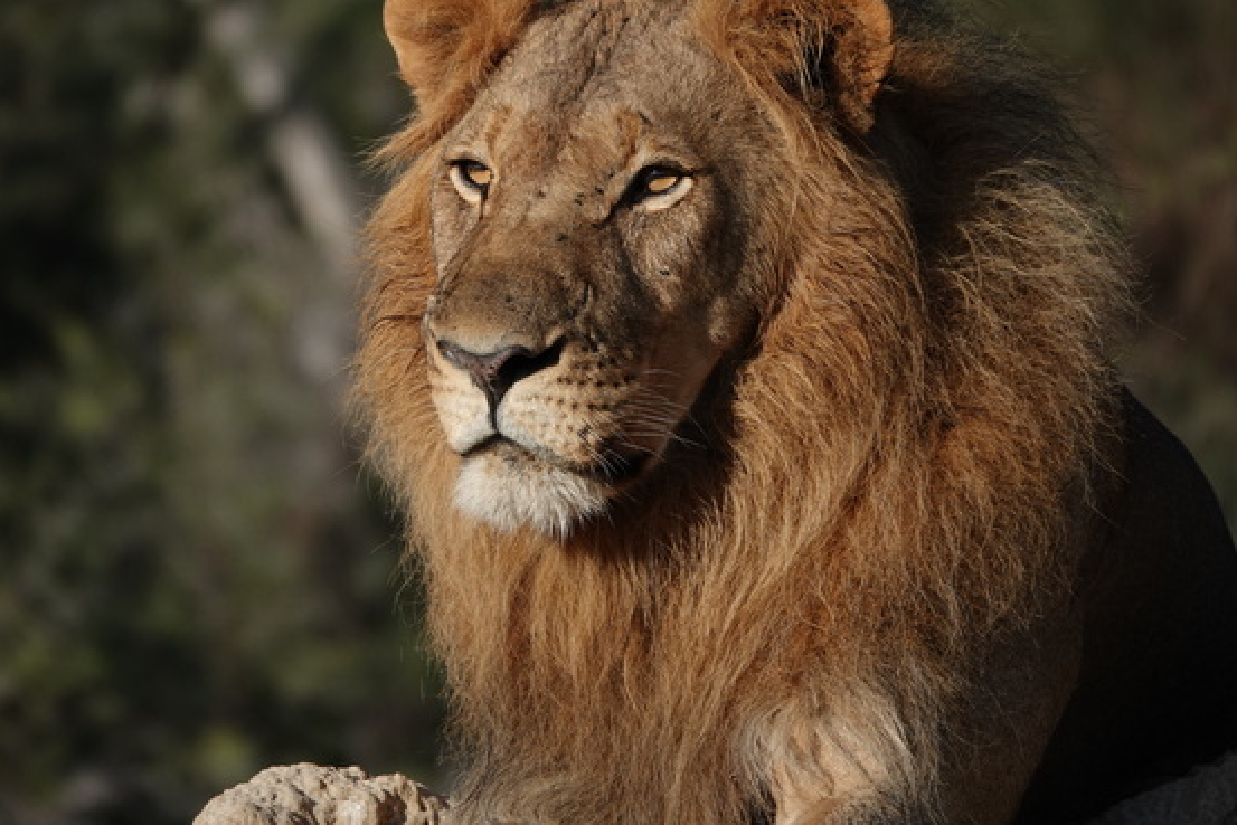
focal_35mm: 694
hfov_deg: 3.0
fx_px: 23851
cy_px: 354
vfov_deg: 2.0
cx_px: 526
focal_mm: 220
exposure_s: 1/1000
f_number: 4
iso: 100
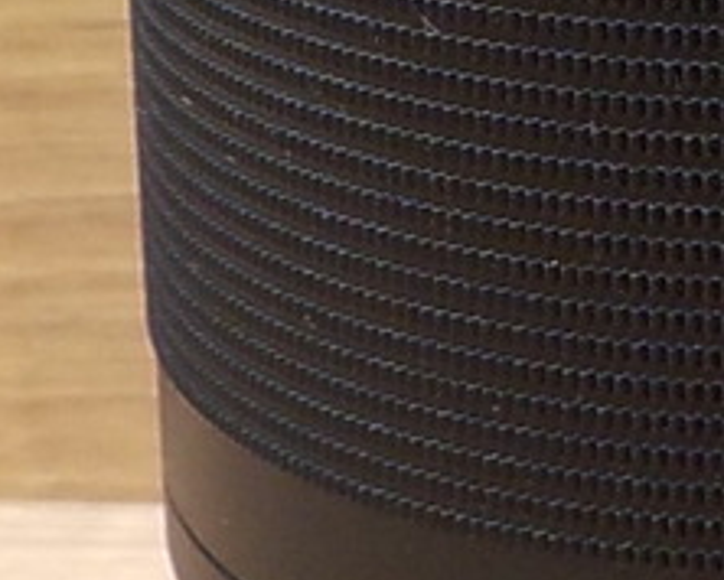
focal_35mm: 158
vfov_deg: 9.7
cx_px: 933
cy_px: -117
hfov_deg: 11.9
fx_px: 3389
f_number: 3.3
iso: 160
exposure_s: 1/30
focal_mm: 4.1
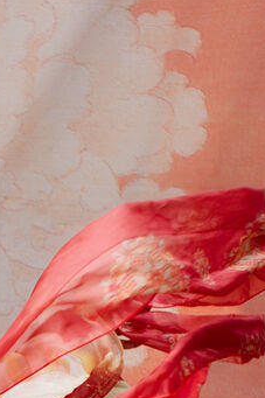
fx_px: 2862
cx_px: -377
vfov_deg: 7.7
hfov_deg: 5.1
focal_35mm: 259
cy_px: 745
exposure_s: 1/125
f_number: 3.2
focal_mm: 50
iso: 100
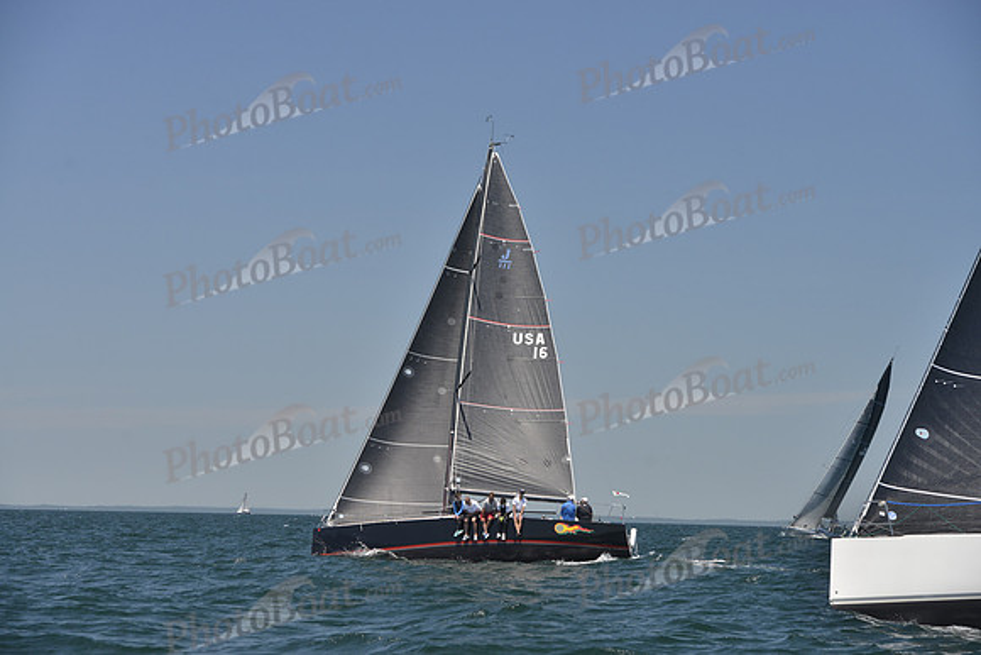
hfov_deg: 20.8
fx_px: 2671
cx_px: 490
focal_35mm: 98
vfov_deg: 14.0
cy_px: 328
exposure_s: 1/800
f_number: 6.3
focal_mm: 98
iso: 400
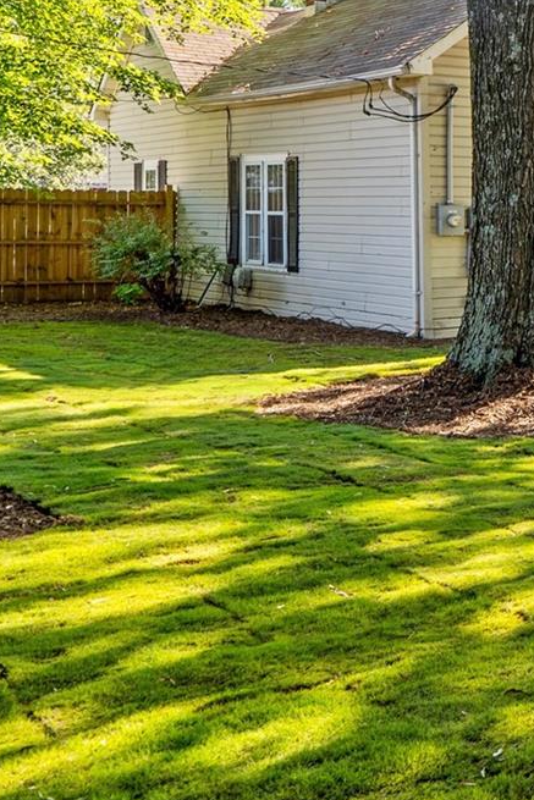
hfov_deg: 18.5
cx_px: 1050
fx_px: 1112
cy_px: 245
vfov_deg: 39.0
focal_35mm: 50
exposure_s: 1/20
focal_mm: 16
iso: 100
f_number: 8
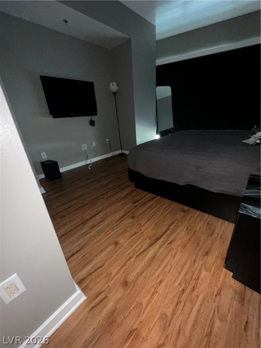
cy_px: 174
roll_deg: +2.3
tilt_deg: -23.5
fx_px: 141
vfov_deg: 102.1
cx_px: 130
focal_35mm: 14
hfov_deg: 85.7
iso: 320
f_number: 2.2
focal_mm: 2.22
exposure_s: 1/30
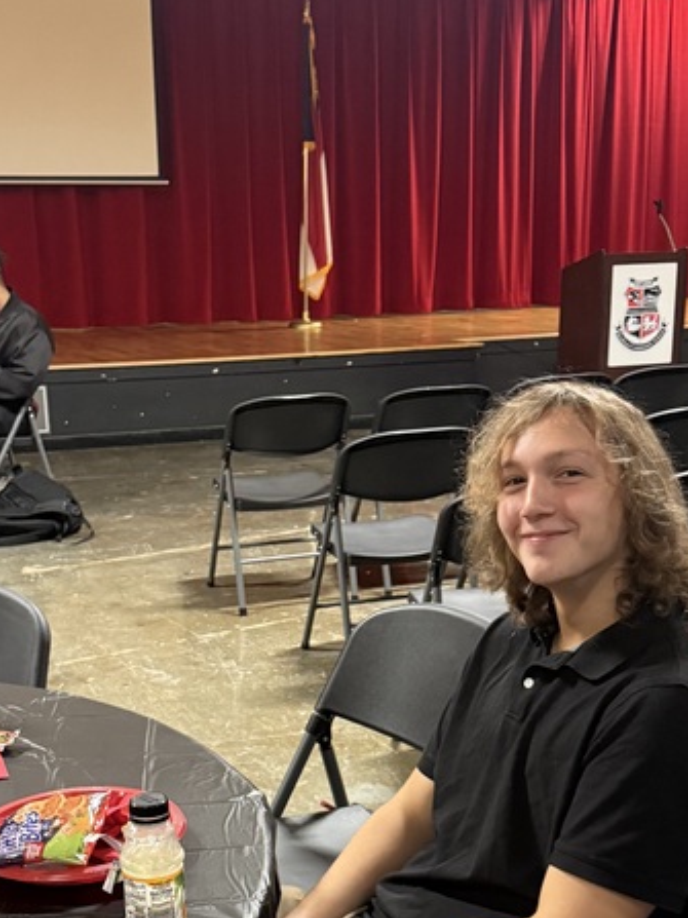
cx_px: 318
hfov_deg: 26.5
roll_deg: +1.9
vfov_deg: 34.5
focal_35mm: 55
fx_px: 1458
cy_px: 641
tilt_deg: -16.9
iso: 800
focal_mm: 6.76
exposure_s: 1/30
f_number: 1.78
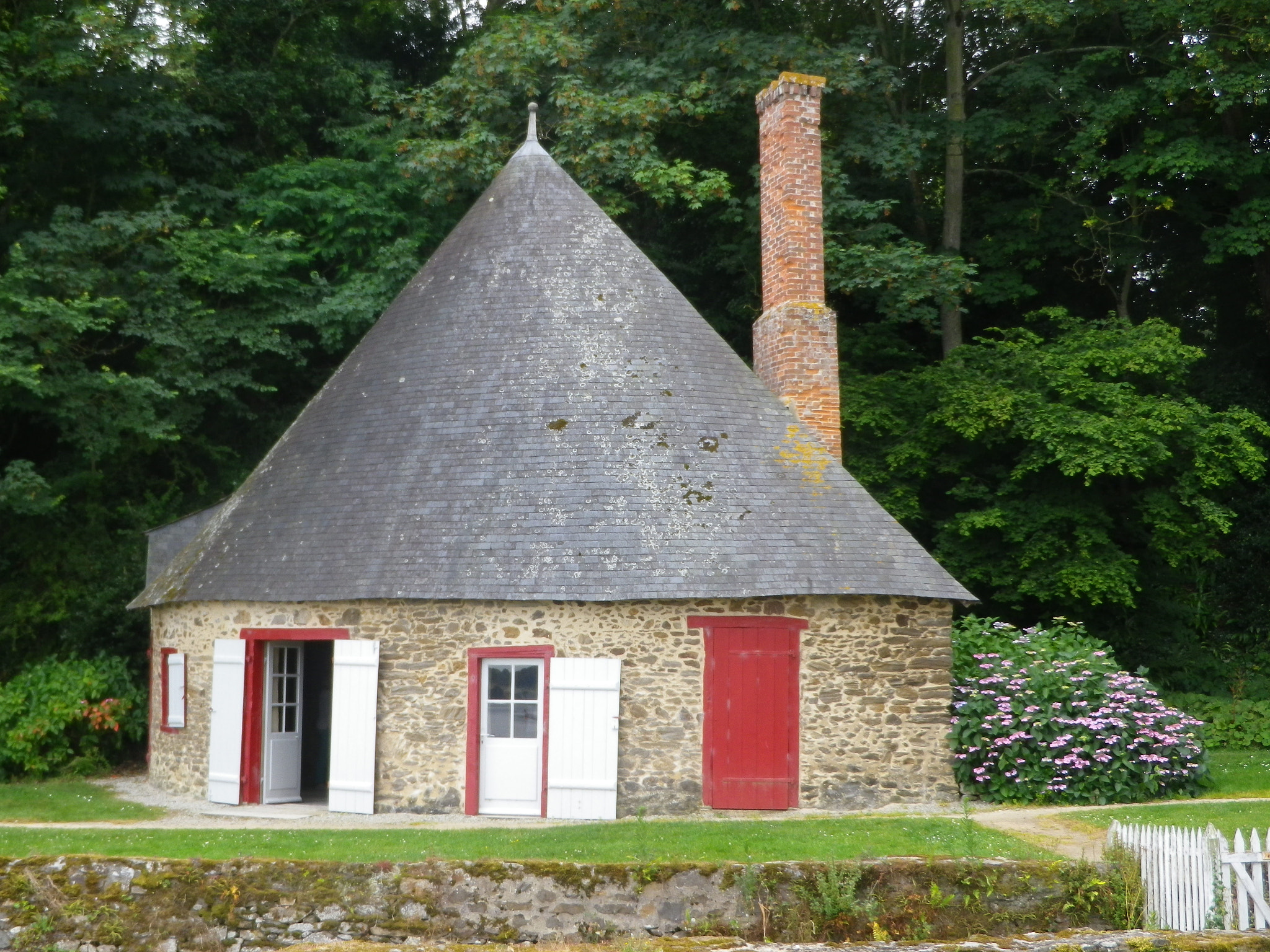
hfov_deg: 36.2
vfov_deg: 27.5
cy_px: 476
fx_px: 1944
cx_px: 635
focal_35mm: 53
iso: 100
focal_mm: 9.5
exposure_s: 1/100
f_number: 4.4
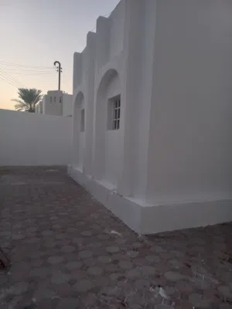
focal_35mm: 25
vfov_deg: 69.4
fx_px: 223
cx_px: 116
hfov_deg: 54.9
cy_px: 154
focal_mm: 4.6
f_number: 1.8
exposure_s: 1/50
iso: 160
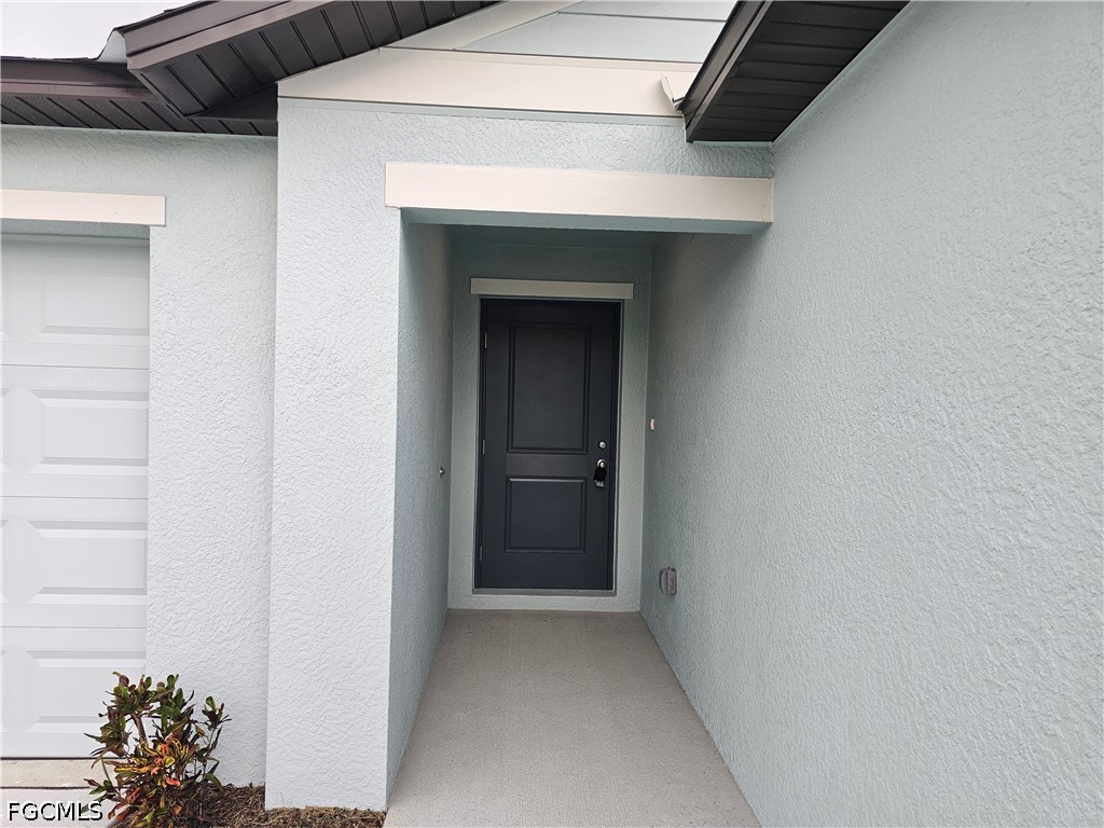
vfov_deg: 58.9
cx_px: 552
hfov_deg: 73.9
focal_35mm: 23
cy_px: 414
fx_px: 734
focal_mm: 6.3
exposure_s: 1/201
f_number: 1.7
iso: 20
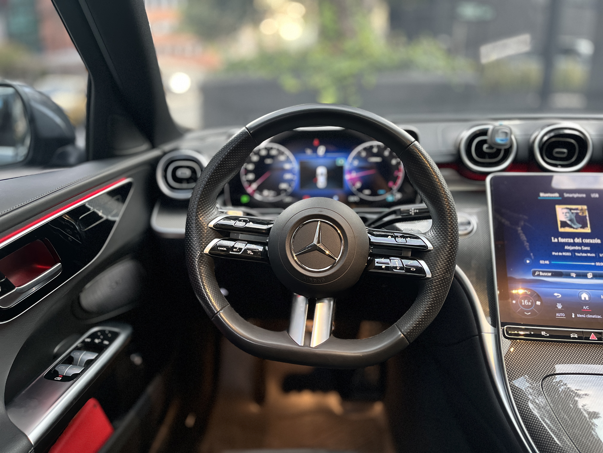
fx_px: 453
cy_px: 226
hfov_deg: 67.3
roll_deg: -0.2
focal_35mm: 26
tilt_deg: -16.4
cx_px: 302
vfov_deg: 53.1
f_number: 1.6
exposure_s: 1/40
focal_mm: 5.1
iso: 640
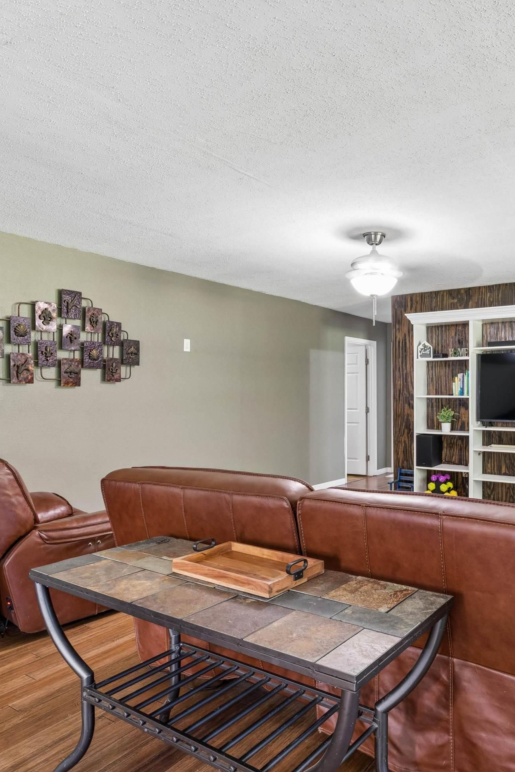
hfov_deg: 50.3
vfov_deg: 71.5
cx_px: 349
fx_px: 536
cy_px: 399
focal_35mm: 25
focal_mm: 16
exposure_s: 1.6
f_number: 13
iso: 400
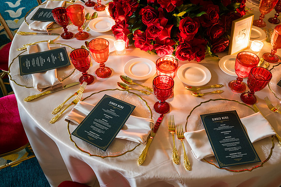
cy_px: 94
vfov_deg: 46.4
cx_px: 140
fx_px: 219
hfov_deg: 65.5
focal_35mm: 28
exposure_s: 20
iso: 100
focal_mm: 28
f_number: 8
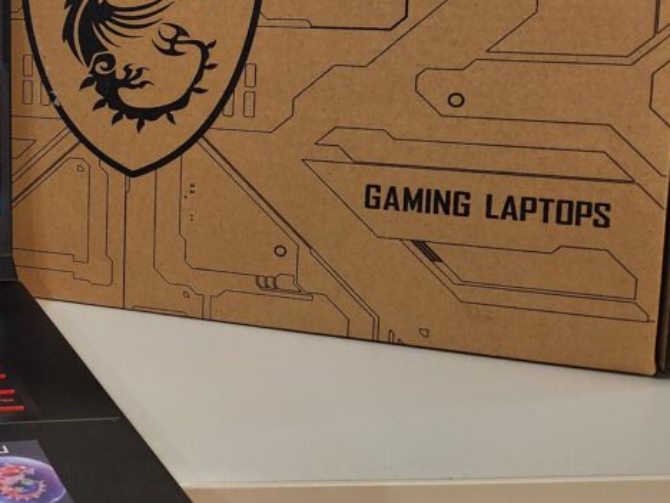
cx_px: -157
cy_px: 63
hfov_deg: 28.1
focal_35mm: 59
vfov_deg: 24.2
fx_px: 1142
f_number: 1.8
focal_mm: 5.4
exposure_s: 1/100
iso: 250
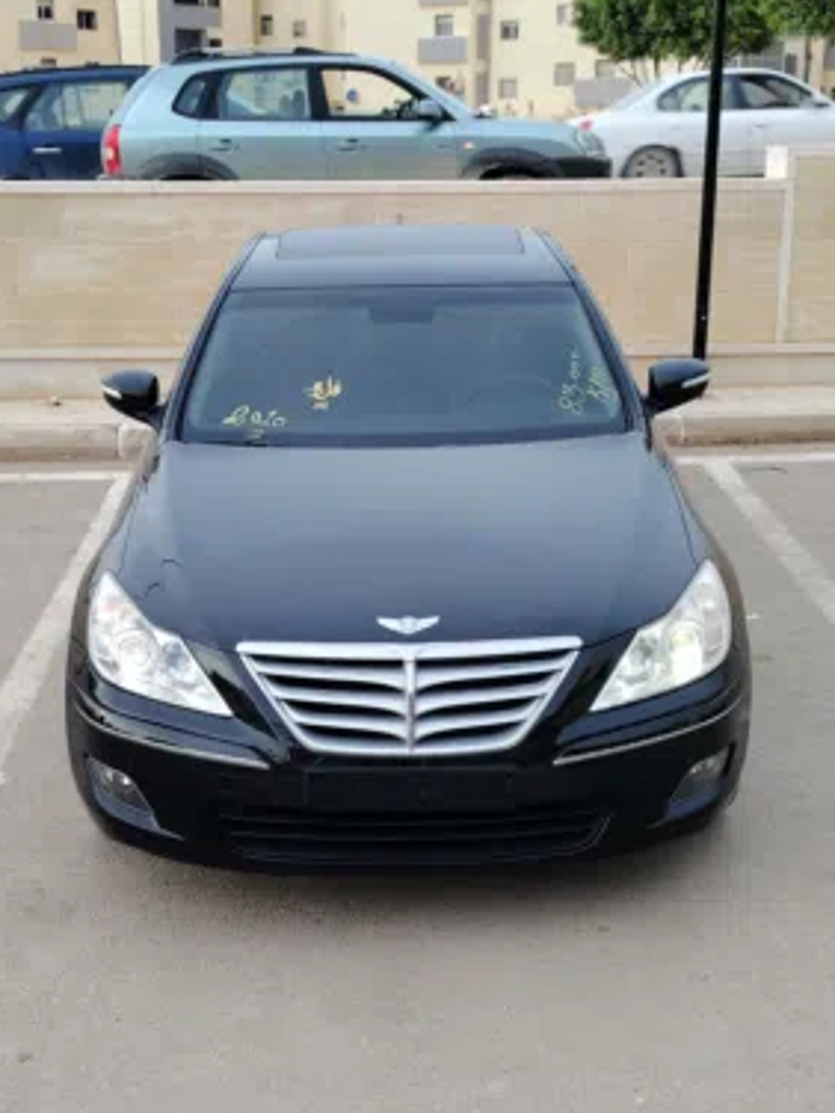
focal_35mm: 51
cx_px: 403
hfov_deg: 28.6
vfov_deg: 37.5
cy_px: 533
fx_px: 1640
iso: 100
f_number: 13
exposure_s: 1/141
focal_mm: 5.25
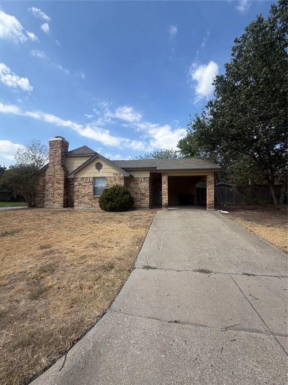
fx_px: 155
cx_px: 144
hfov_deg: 85.7
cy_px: 192
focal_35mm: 14
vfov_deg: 102.1
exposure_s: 1/820
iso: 20
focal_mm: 2.22
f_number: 2.2
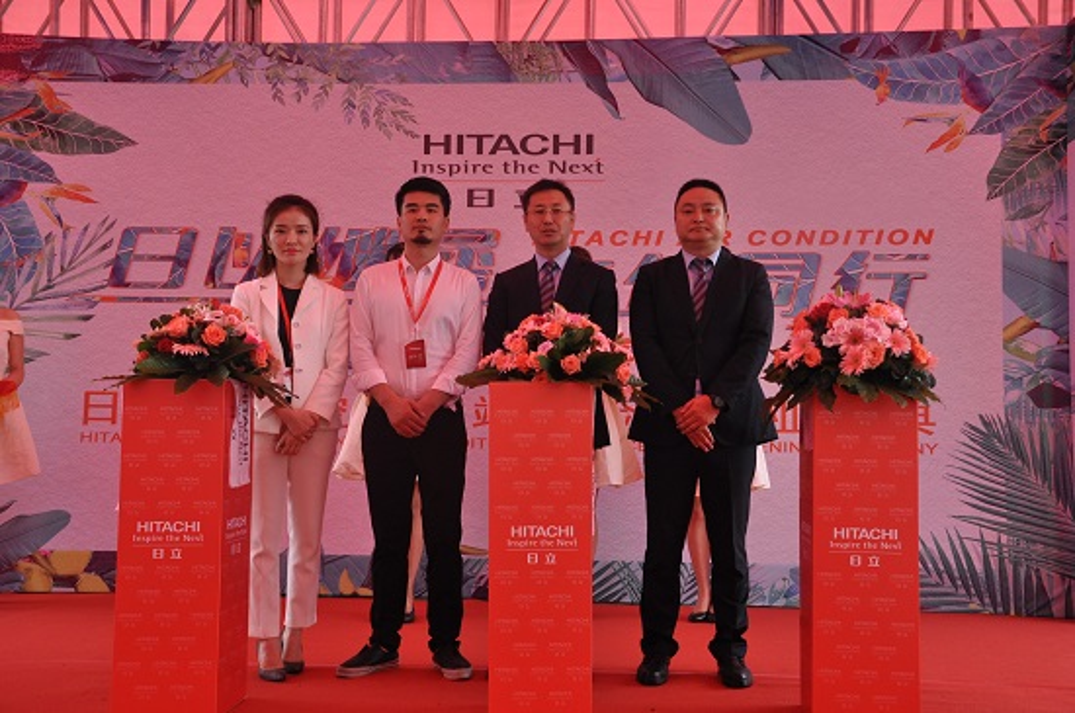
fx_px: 1163
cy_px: 356
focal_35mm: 39
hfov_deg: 49.6
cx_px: 538
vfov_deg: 34.1
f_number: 6.3
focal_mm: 26
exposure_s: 1/160
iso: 800
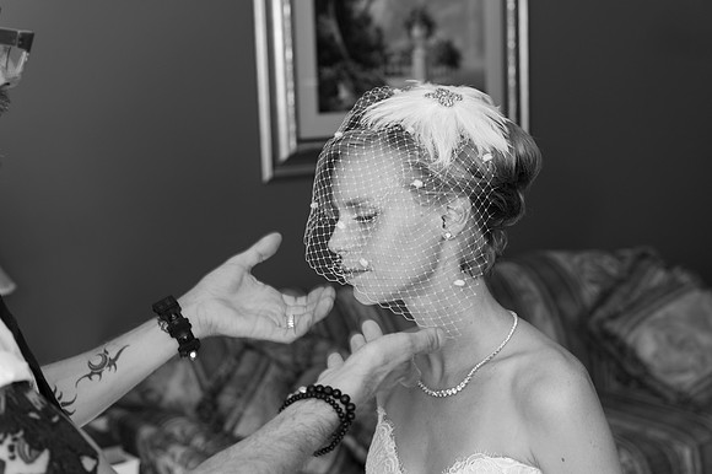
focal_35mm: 58
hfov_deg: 34.5
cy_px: 237
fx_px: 1146
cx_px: 356
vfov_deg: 23.4
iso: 400
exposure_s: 1/60
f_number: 4.5
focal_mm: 58
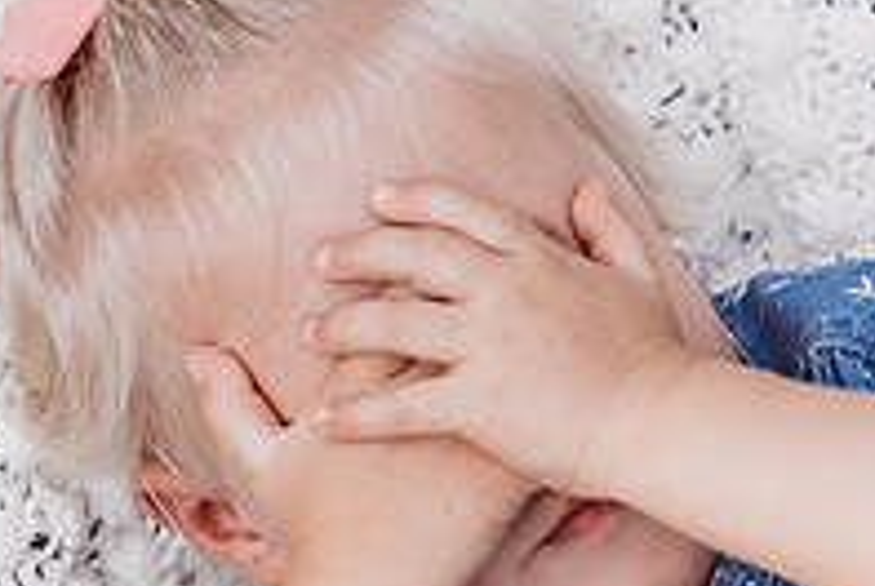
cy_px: 95
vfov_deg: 5.5
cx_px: 1150
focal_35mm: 250
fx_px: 6085
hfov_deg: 8.1
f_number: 2.8
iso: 100
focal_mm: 85
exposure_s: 1/200
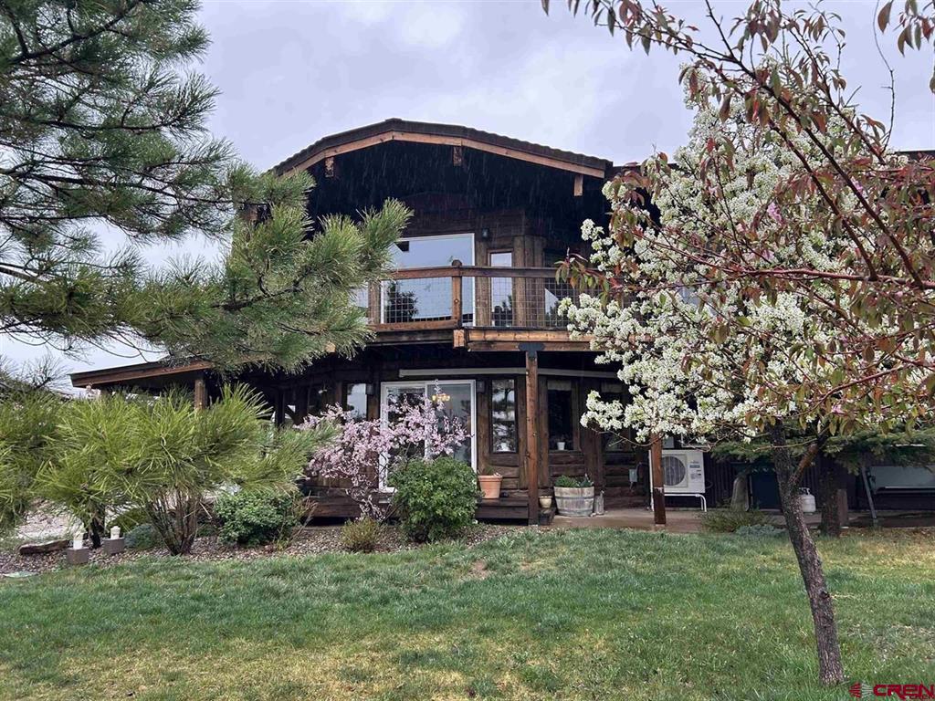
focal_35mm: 26
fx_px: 702
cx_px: 468
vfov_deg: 53.1
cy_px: 350
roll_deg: +0.0
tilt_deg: +8.0
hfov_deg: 67.3
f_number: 1.5
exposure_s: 1/121
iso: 64
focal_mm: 5.7
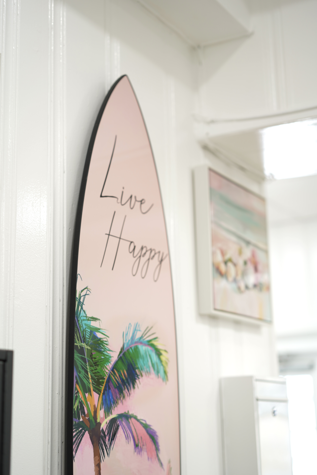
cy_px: 238
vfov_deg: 36.2
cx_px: 158
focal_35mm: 55
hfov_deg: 24.6
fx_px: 726
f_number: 2.5
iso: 160
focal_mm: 55
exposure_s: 1/50
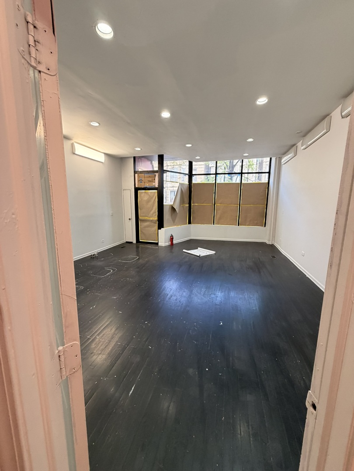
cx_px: 177
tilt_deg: -10.6
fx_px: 191
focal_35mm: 14
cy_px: 236
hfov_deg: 85.7
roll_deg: -0.7
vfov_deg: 102.1
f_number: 2.2
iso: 250
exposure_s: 1/120
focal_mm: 2.22
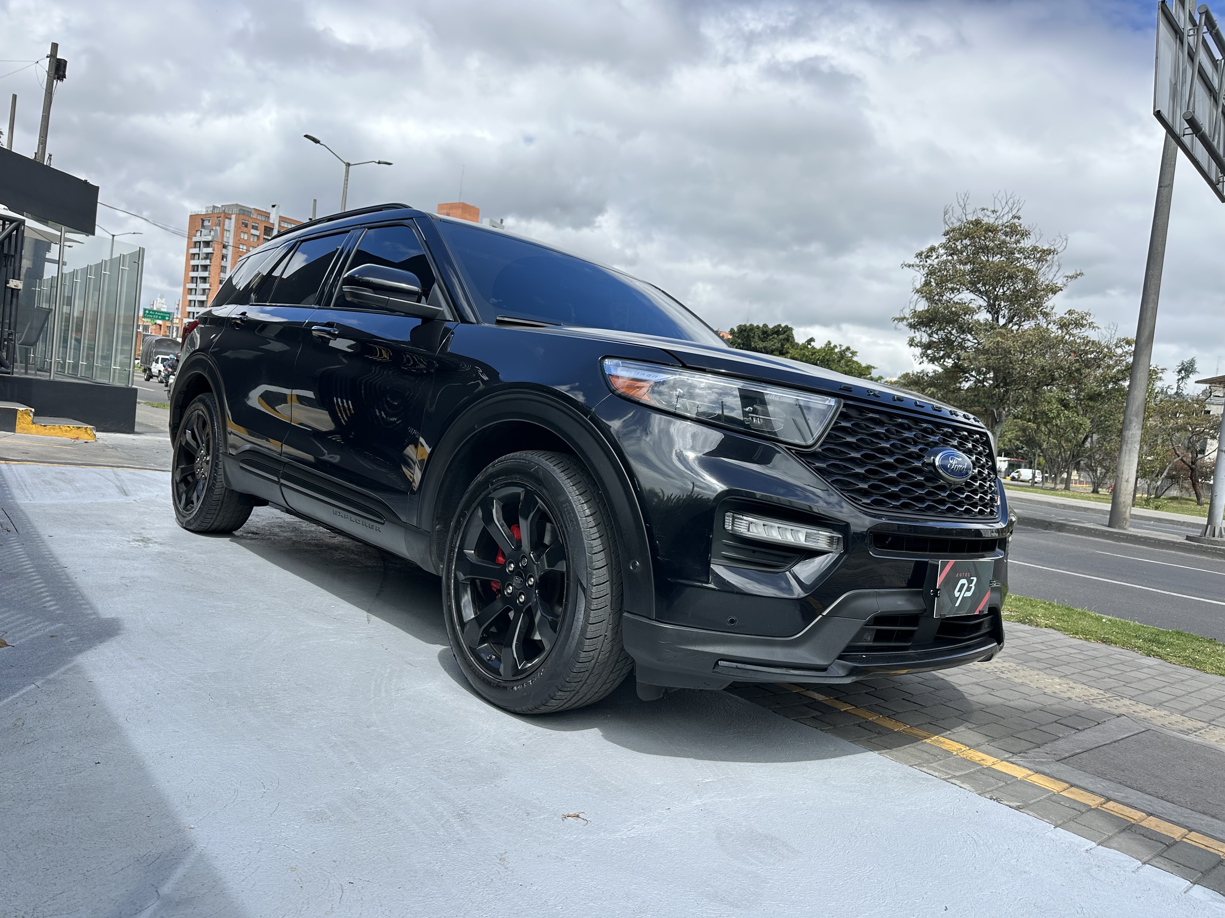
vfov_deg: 56.8
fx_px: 849
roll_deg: -7.2
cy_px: 459
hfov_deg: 71.6
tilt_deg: -2.7
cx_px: 612
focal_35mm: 24
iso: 80
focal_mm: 6.86
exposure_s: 1/1639
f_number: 1.78
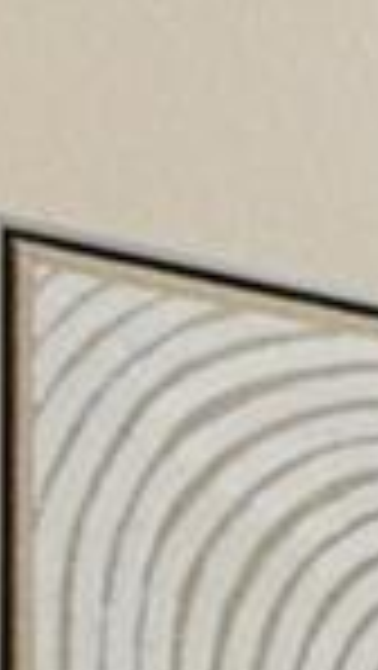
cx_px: 2529
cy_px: 1448
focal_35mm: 202
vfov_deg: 9.7
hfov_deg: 4.2
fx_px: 3593
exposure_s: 1/30
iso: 160
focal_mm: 12
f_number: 8
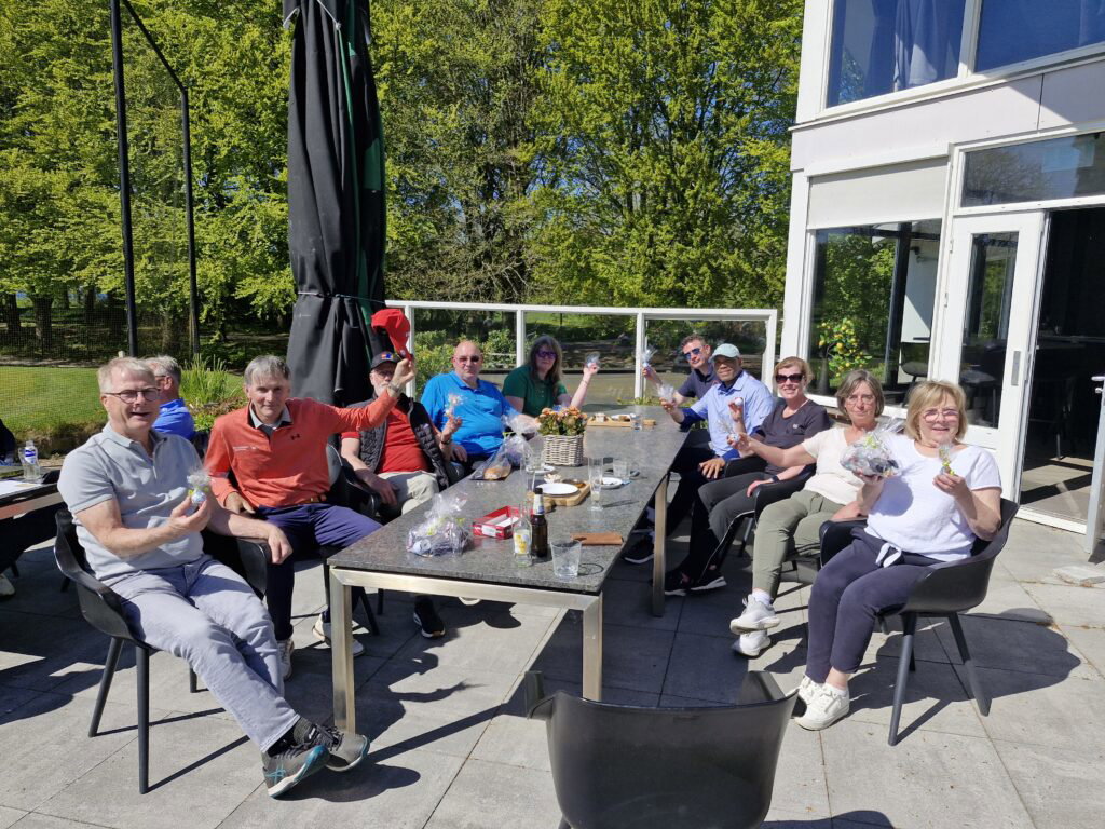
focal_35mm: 23
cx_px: 552
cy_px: 414
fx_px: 734
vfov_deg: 58.9
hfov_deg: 73.9
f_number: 1.8
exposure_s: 1/2752
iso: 50
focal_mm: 5.54
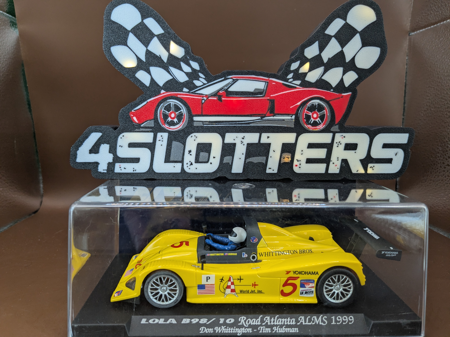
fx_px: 351
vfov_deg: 51.4
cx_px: 225
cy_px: 168
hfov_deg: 65.3
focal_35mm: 27
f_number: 1.73
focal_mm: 4.38
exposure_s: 1/33.3
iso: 65
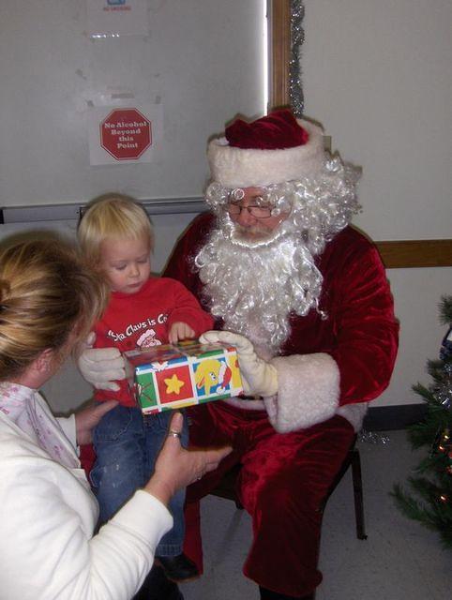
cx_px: 226
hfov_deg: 35.2
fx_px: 712
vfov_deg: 45.7
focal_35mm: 41
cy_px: 300
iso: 100
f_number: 3.5
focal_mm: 6.5
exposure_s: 1/60
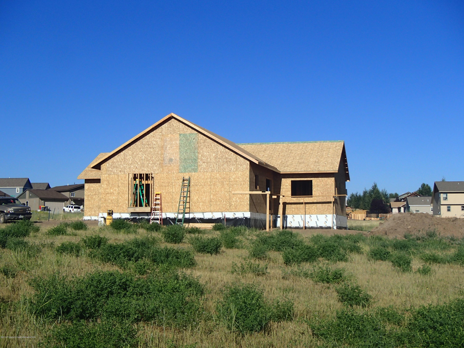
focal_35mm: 49
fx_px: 657
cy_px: 174
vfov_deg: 29.7
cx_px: 232
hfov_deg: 38.9
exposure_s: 1/160
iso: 100
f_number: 14
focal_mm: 8.8
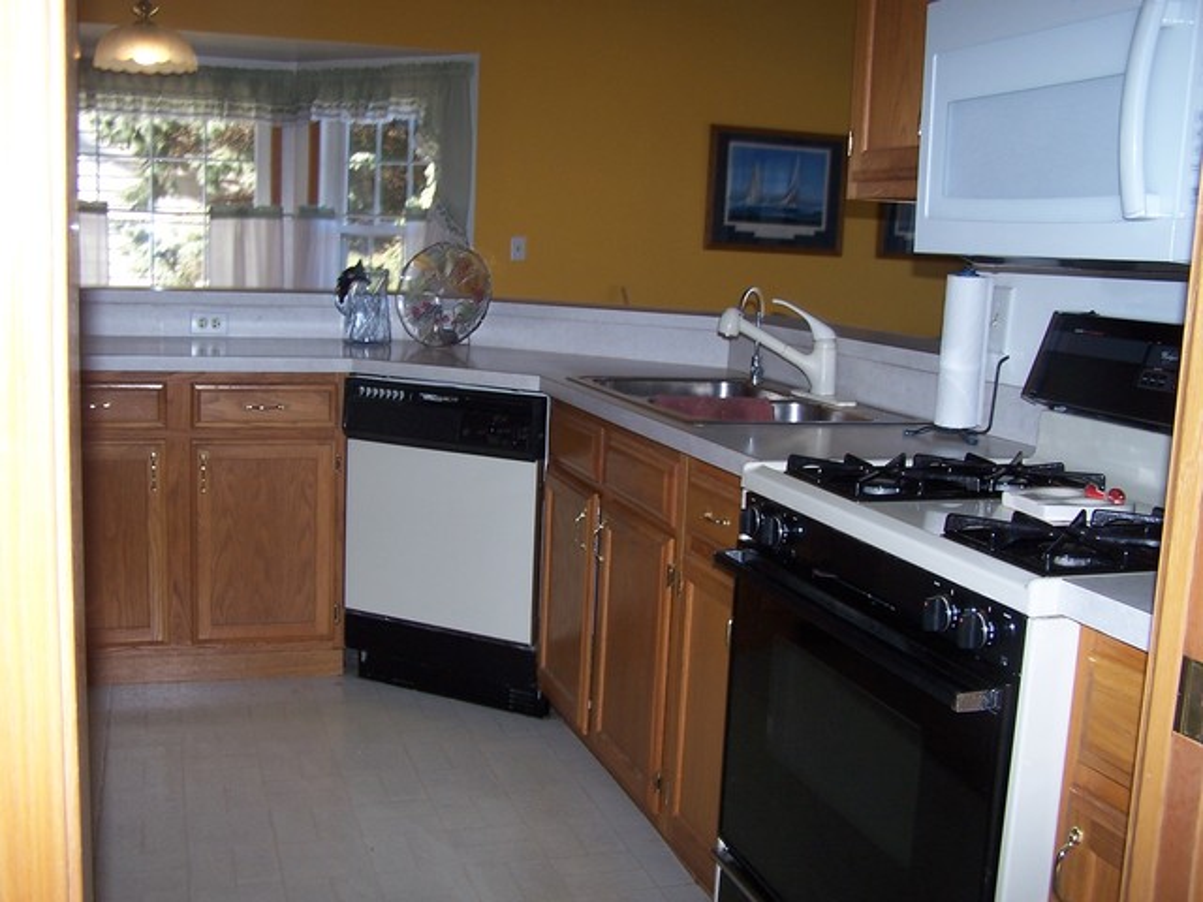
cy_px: 451
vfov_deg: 37.7
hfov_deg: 49.0
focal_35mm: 38
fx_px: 1321
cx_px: 602
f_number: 2.8
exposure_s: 1/60
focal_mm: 6.3
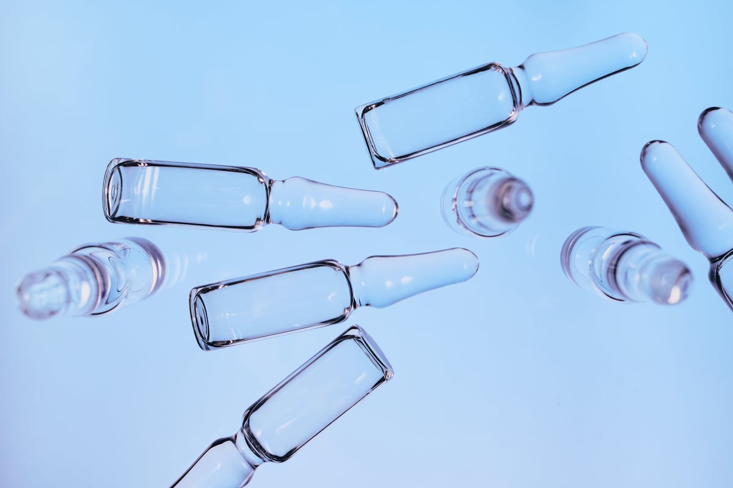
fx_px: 916
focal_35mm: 45
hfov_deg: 43.6
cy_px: 244
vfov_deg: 29.8
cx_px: 366
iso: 160
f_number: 11
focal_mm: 30
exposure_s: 1/160
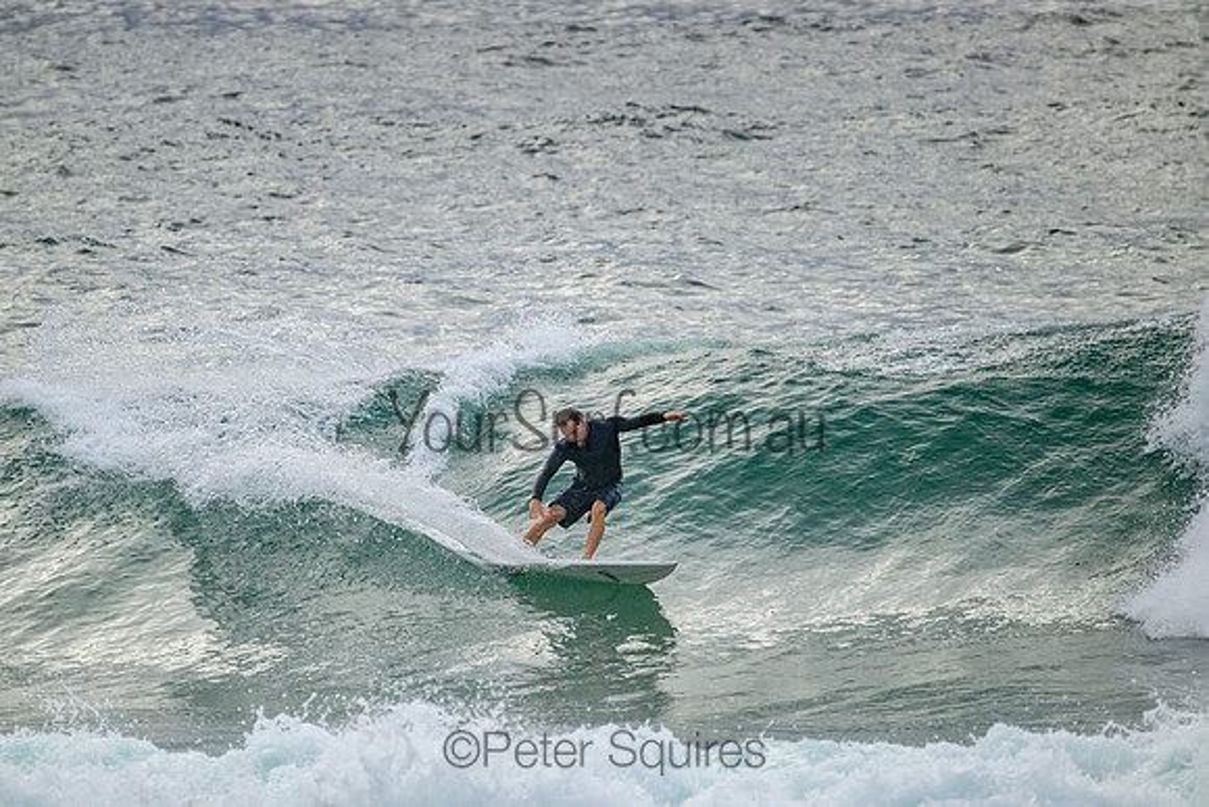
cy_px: 412
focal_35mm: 817
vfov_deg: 1.7
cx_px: 592
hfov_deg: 2.5
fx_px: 27438
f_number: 11
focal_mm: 800
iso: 1400
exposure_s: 1/2000
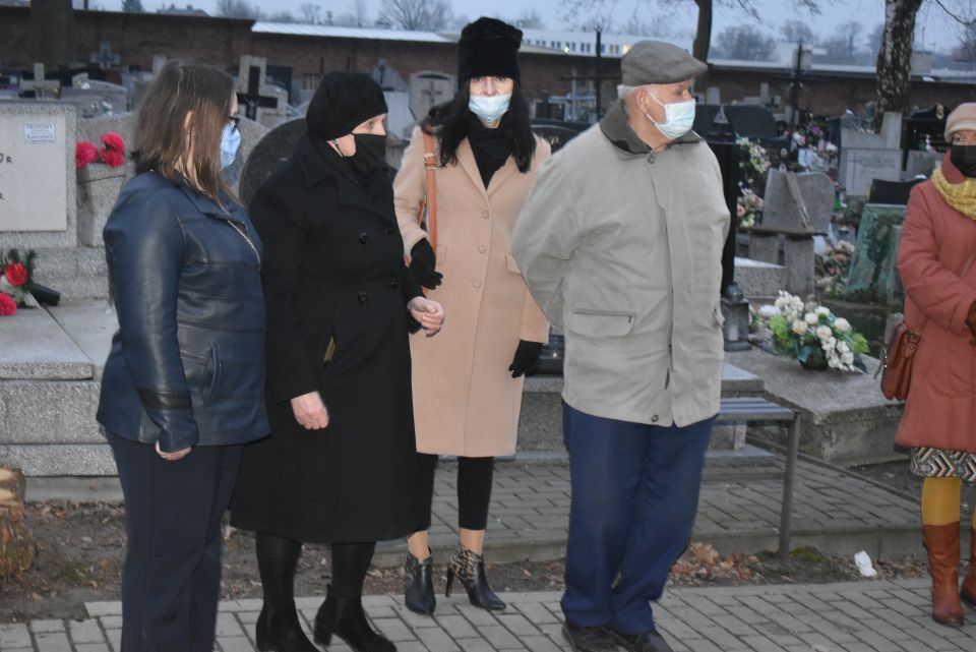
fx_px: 1627
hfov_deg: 33.4
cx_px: 488
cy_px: 326
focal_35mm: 60
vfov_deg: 22.6
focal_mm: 40
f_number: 5
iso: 2500
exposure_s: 1/60
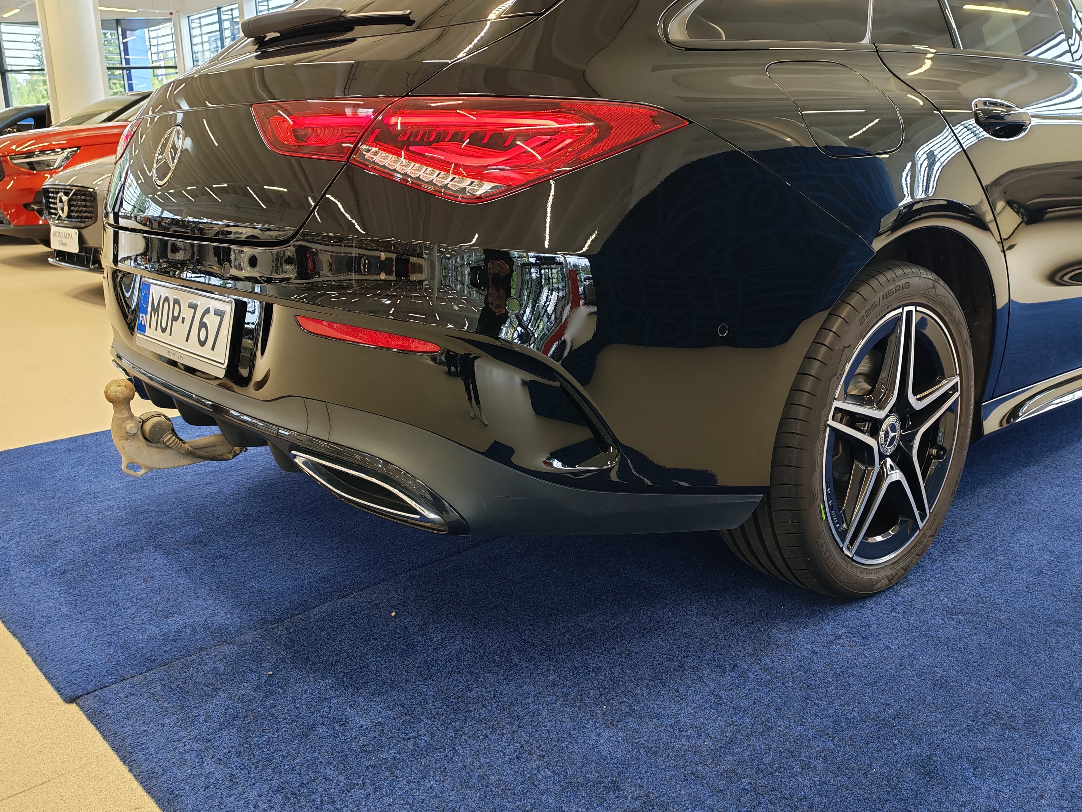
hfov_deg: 60.0
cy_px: 406
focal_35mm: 30
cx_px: 541
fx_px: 938
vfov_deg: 46.8
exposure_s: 1/100
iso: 320
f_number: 1.9
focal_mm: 6.12
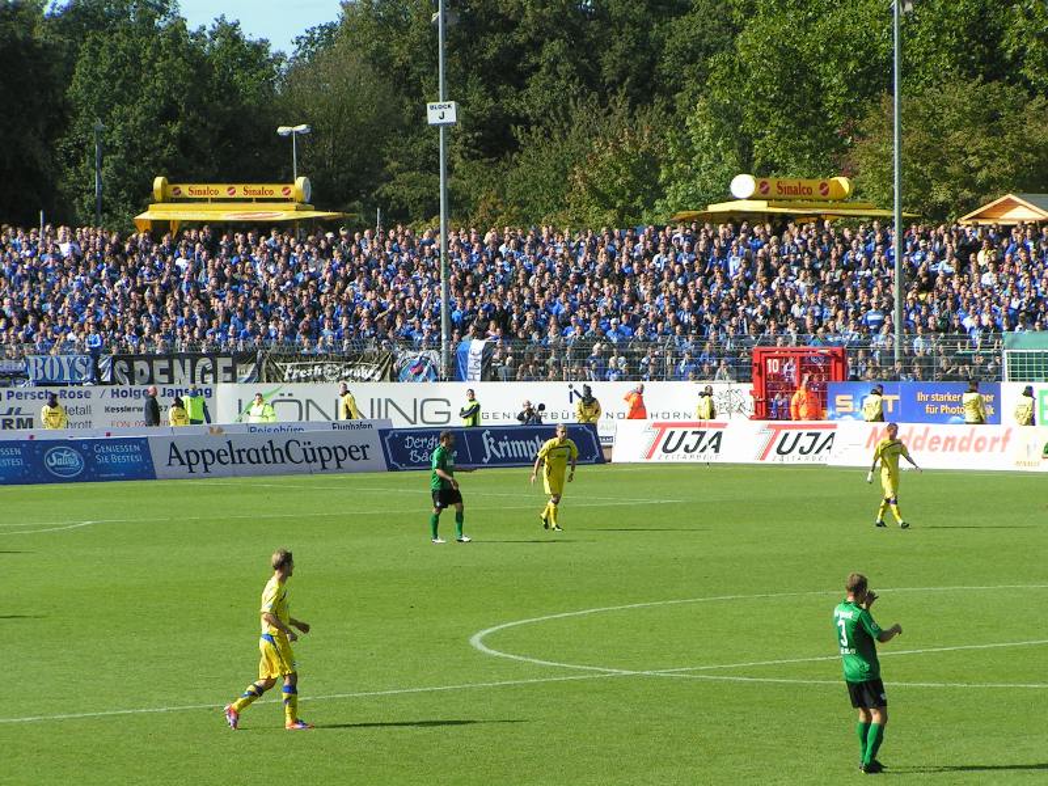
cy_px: 393
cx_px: 524
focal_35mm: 188
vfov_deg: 7.9
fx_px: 5692
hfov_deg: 10.5
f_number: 5.6
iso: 50
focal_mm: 28.8
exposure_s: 1/400
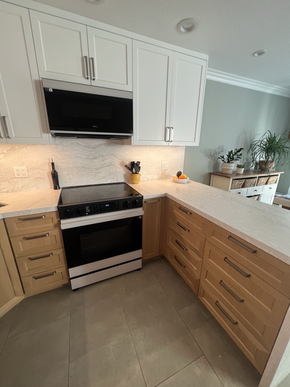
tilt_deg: -16.4
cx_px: 145
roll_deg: -0.3
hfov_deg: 89.9
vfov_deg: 106.2
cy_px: 194
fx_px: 145
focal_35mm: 13
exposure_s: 1/60
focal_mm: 1.57
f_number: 1.8
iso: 250
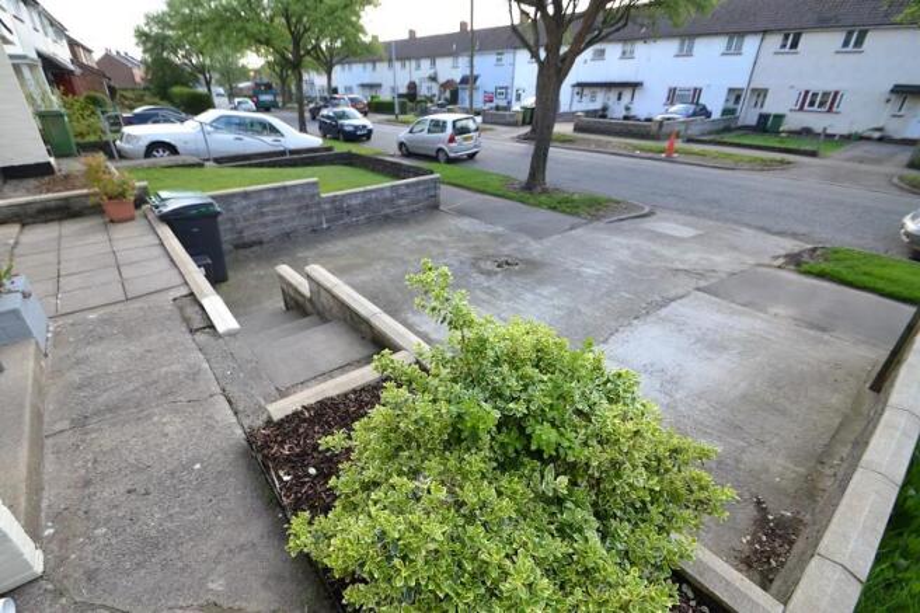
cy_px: 306
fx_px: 383
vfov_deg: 77.3
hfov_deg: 100.4
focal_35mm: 15
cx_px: 460
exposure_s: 1/125
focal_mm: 10
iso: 200
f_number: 5.6
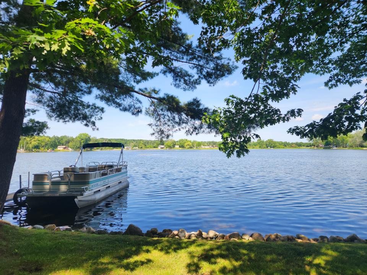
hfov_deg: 73.9
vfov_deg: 58.9
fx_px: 244
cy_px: 138
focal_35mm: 23
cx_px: 184
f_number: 1.8
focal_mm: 5.4
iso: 20
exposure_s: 1/703
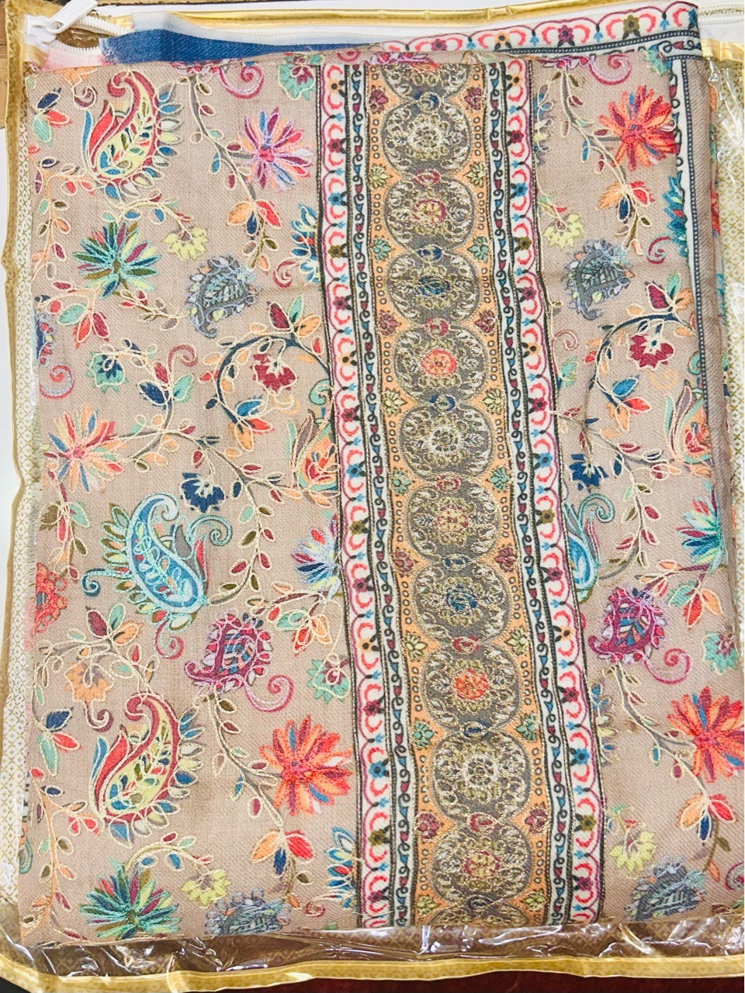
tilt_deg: -81.1
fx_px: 746
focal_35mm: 26
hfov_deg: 53.1
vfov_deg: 67.3
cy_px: 496
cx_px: 372
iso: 32
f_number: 1.5
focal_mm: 5.7
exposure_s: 1/102
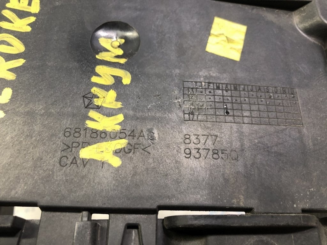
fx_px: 265
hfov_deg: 63.4
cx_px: 164
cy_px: 122
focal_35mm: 28
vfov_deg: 49.7
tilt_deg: -52.2
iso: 40
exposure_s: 1/17
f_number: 1.8
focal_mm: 4
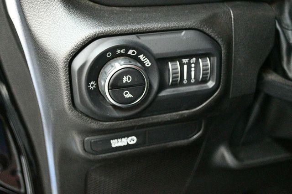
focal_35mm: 48
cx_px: 146
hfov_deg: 41.1
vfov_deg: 28.0
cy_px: 97
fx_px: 389
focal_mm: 32
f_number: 4.8
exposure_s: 1/50
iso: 12800
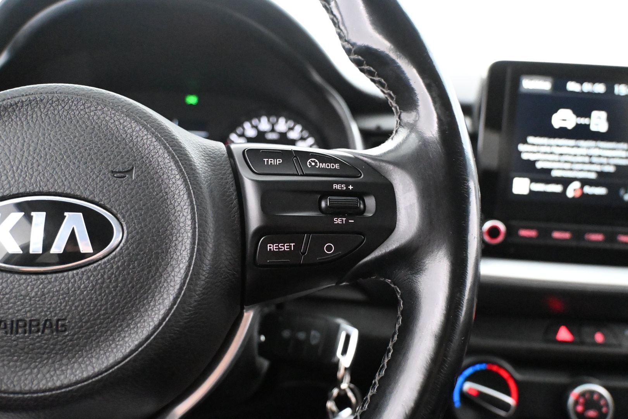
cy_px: 210
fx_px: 523
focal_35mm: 30
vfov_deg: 43.6
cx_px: 314
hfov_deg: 61.9
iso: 12800
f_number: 3.8
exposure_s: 1/50
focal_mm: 20
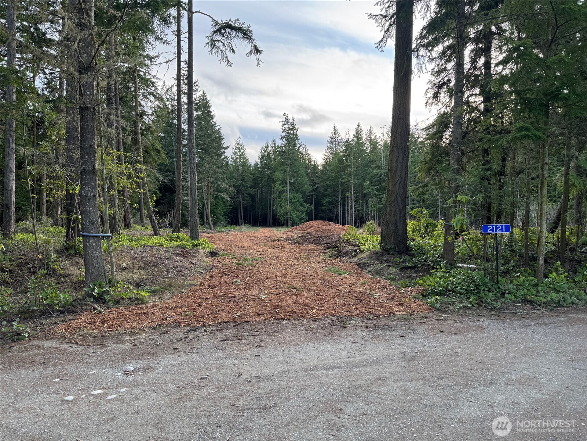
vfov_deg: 56.8
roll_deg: -0.1
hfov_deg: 71.6
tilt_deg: +0.0
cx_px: 294
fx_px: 407
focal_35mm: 24
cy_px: 220
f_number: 1.78
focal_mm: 6.76
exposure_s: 1/273
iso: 80
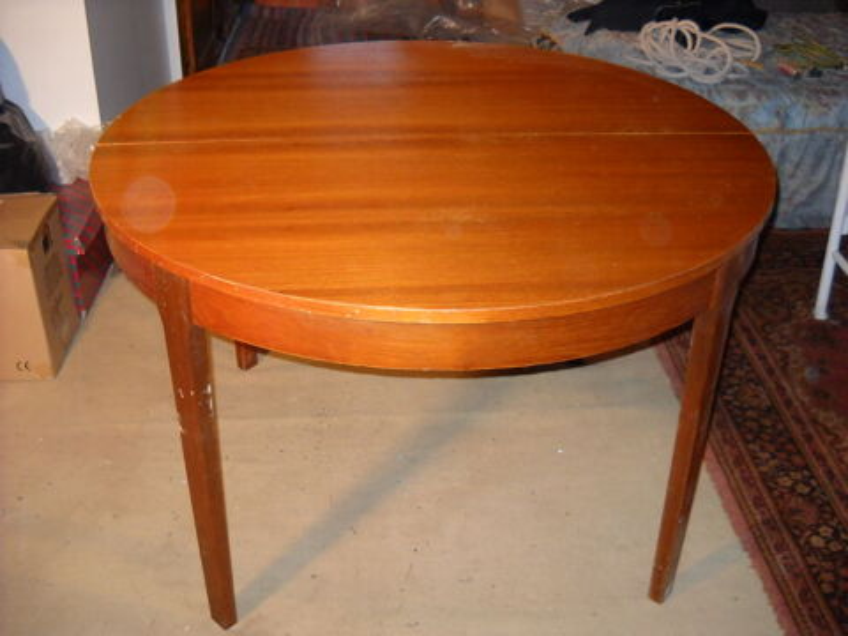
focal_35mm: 41
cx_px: 424
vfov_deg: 35.1
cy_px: 318
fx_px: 1004
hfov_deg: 45.8
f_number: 3.1
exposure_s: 1/30
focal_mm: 6.72
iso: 200
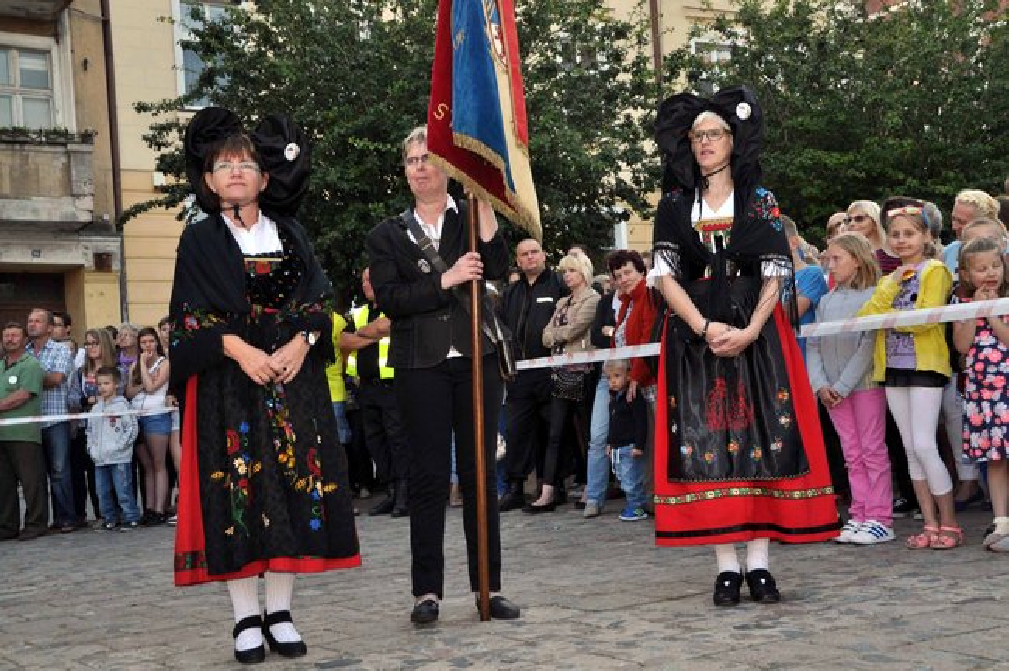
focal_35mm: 48
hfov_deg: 41.2
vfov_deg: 28.0
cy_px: 336
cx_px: 504
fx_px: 1344
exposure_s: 1/60
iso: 640
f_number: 13
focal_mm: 32
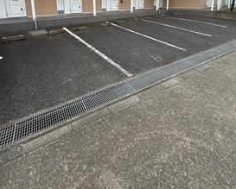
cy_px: 26
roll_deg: +0.1
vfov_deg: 59.9
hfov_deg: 80.3
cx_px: 113
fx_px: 140
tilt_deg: -8.7
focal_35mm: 20
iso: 50
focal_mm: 2.22
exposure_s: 1/408
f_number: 2.2
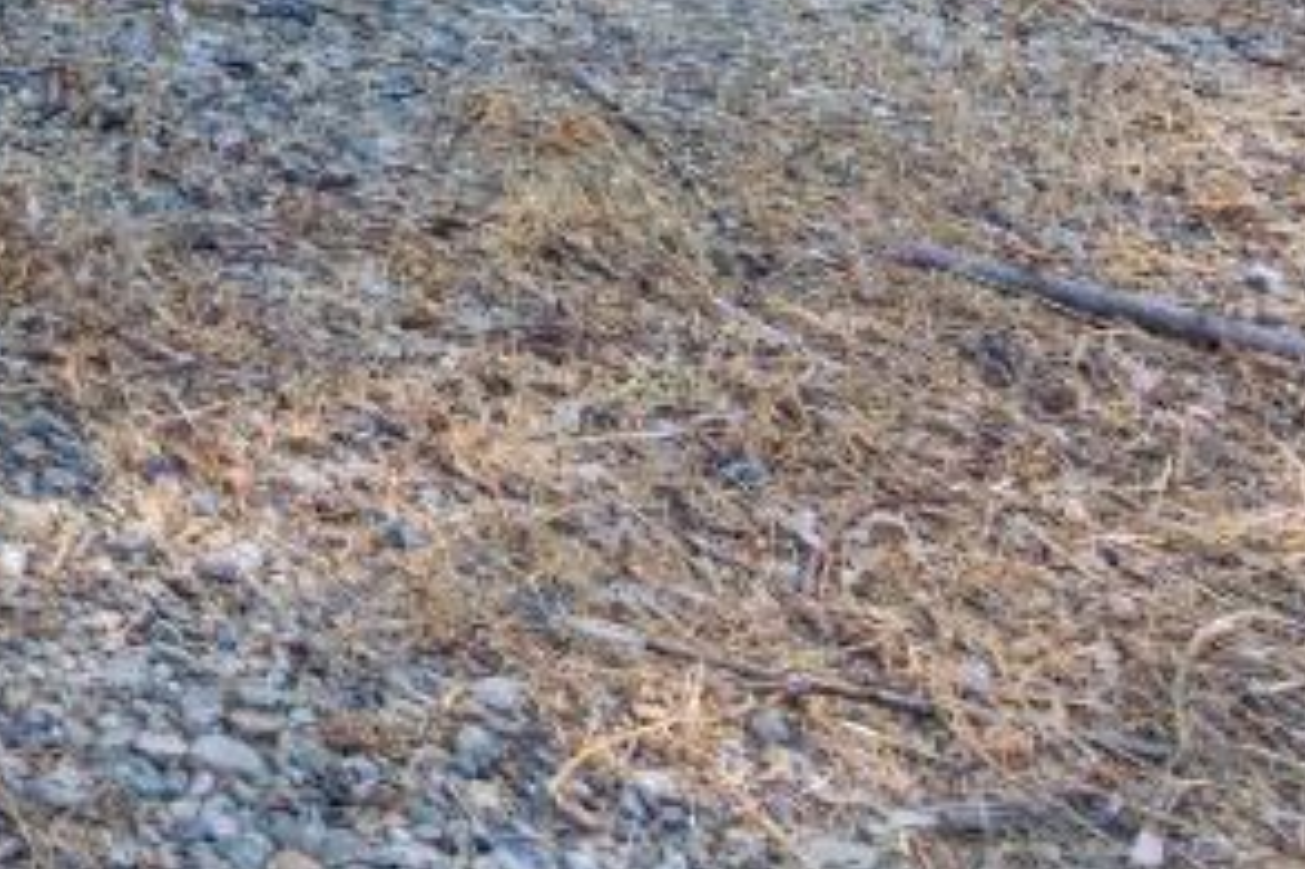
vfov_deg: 12.0
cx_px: -1430
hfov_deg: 16.5
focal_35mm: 87
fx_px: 3152
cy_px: -1341
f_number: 8
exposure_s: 1/30
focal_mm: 17
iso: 320
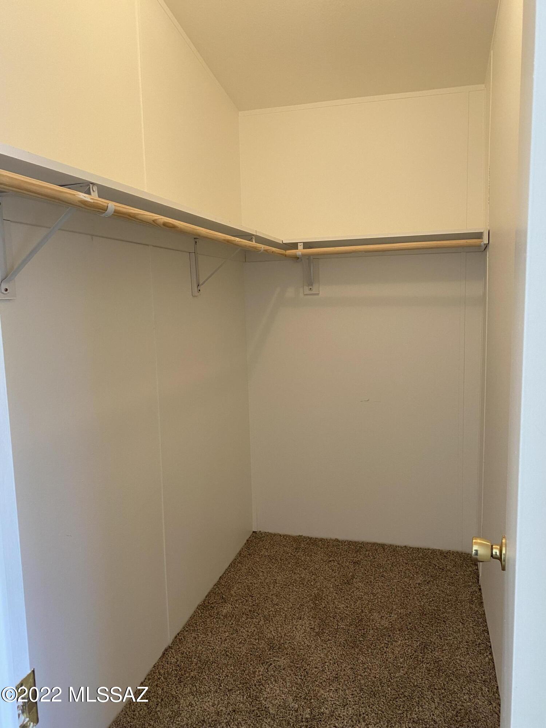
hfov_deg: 53.1
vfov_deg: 67.3
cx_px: 273
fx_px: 547
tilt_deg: -7.0
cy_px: 364
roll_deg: +1.1
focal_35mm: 26
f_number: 1.8
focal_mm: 4.25
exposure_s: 1/60
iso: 80
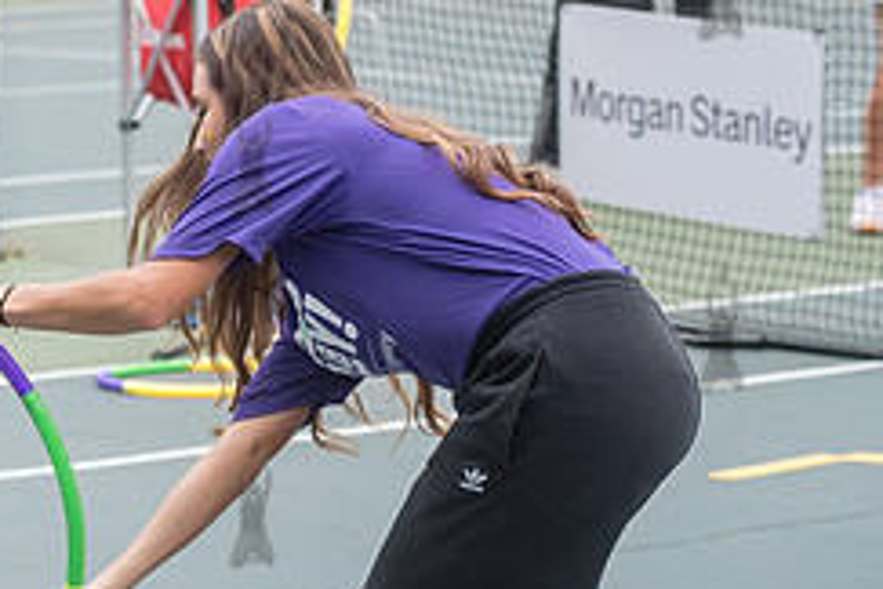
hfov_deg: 9.3
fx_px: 5396
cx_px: 251
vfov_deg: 6.2
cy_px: 151
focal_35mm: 220
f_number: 5
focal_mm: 92
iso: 1250
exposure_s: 1/1250
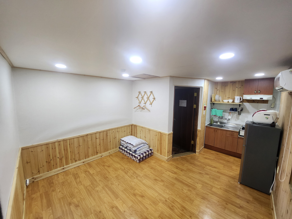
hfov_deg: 106.2
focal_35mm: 13
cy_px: 110
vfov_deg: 89.9
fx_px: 110
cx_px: 146
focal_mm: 1.7
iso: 125
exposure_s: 1/60
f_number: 2.2
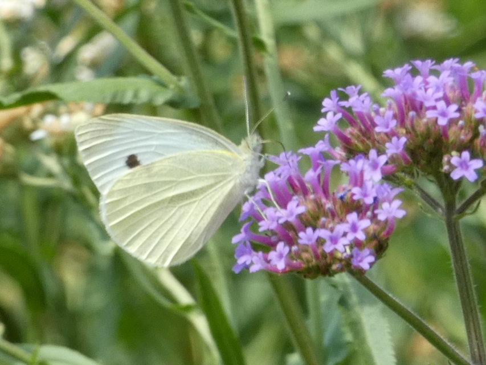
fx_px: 5224
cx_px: 243
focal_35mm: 372
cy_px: 182
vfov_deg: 4.0
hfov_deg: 5.3
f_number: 5.6
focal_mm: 66.7
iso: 125
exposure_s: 1/80
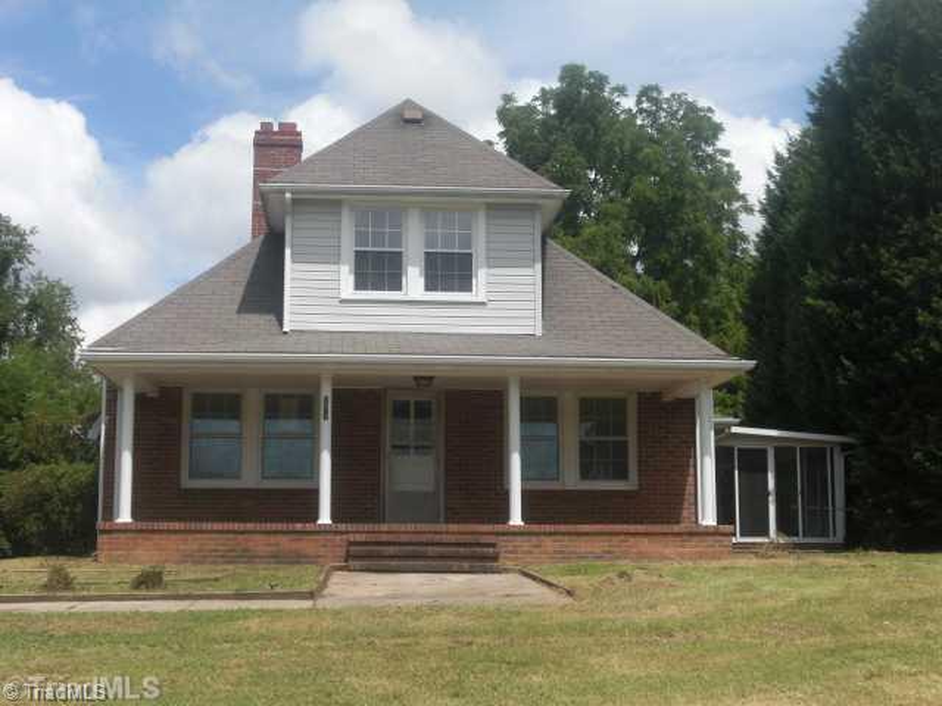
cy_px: 353
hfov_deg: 36.8
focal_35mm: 52
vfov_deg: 28.0
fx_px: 1415
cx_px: 471
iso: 50
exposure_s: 1/800
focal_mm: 9.1
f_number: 3.4
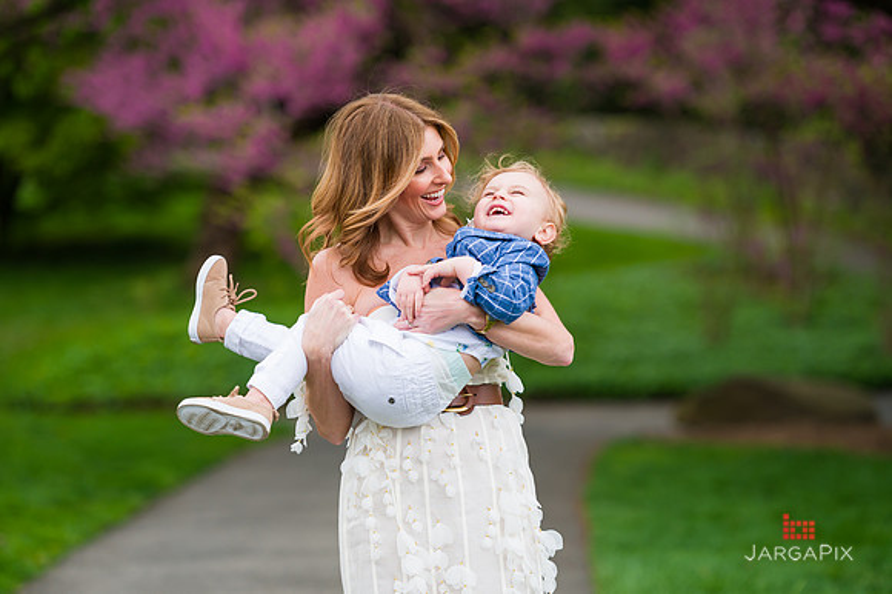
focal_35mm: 150
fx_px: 3714
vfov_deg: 9.1
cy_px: 297
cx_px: 446
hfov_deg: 13.7
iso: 200
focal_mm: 150
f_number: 3.5
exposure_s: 1/800
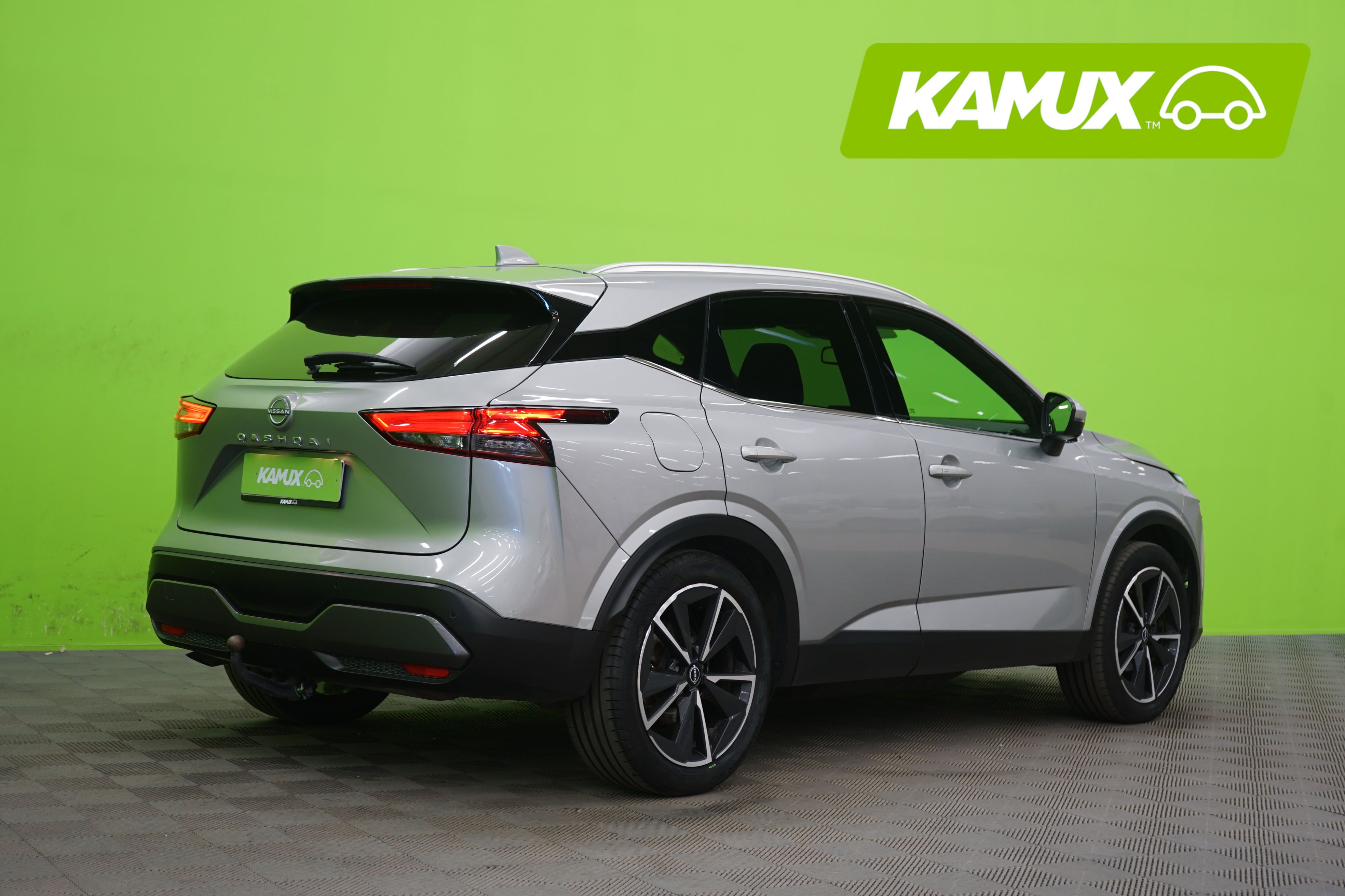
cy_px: 448
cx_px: 672
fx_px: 1943
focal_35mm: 52
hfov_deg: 38.2
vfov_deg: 26.0
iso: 400
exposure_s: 1/8
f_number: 5
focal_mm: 52
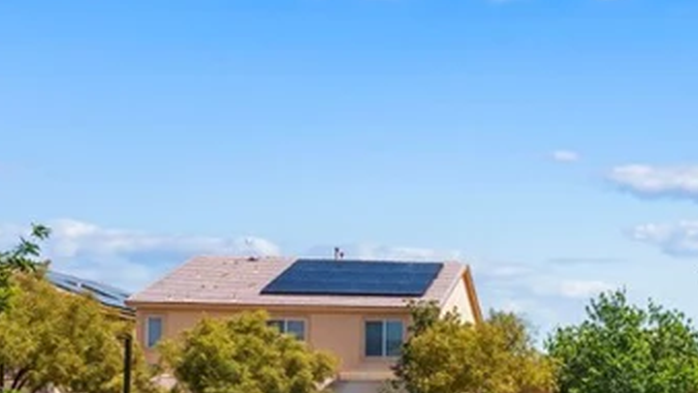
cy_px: 391
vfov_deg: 21.5
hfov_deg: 31.8
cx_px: 847
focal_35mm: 54
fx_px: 999
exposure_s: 1/8000
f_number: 8
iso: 400
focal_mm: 17
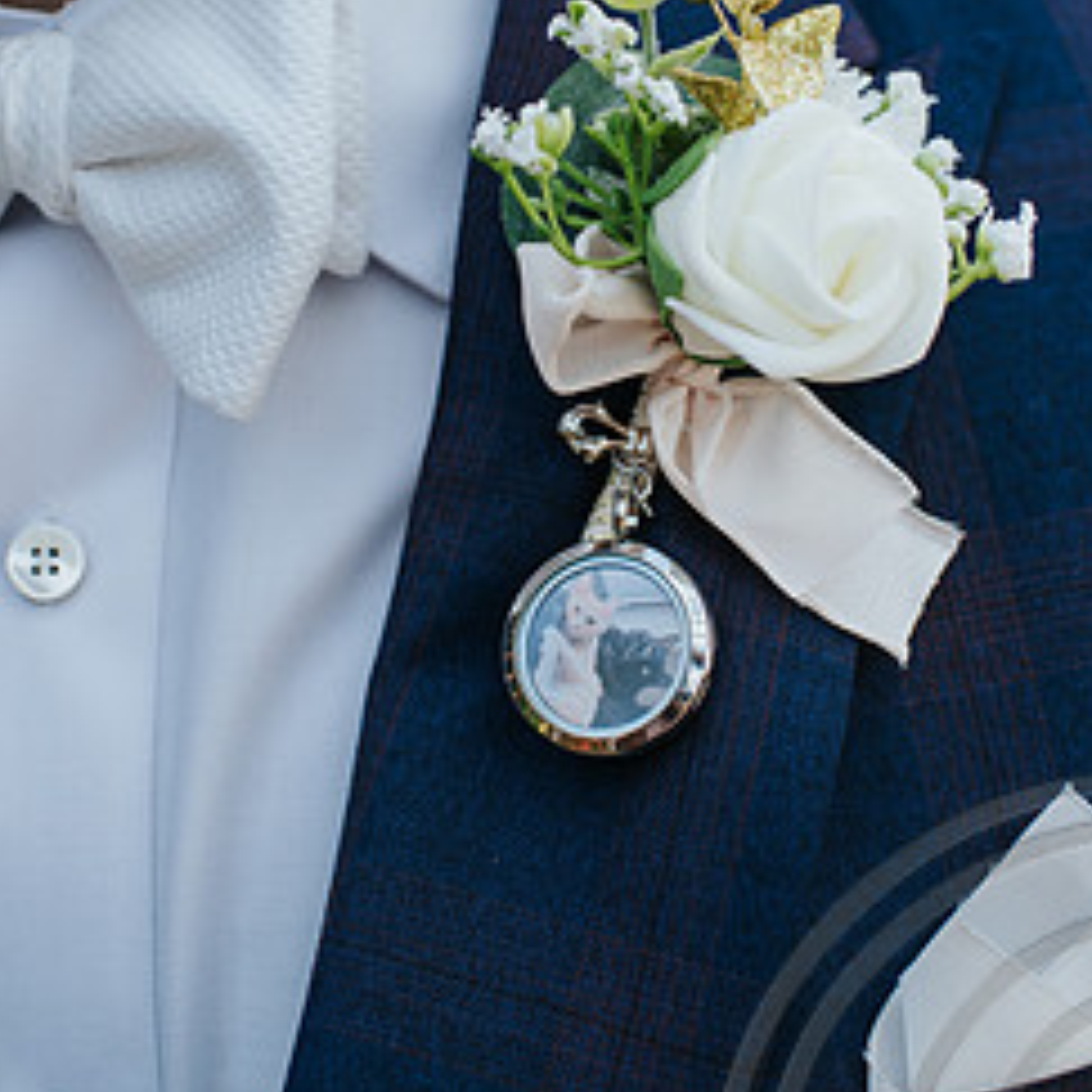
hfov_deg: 31.0
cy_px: 292
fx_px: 1963
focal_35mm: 55
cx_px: 636
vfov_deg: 30.6
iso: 360
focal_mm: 35
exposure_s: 1/1250
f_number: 3.5
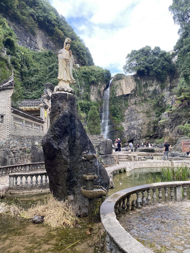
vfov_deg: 67.3
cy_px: 126
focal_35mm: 26
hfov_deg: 53.1
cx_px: 95
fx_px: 190
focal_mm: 4.25
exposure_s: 1/204
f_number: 1.8
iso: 32
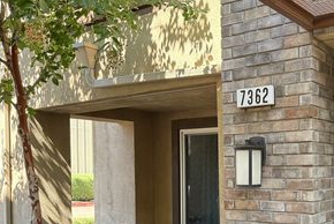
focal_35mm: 43
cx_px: 274
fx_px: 399
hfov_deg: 43.0
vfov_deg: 30.5
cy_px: 178
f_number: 1.78
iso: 125
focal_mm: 6.76
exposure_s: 1/243
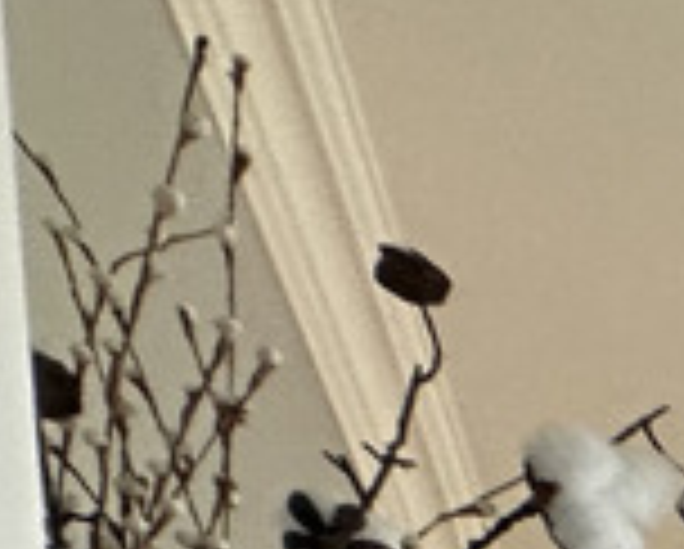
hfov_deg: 10.1
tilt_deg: +0.4
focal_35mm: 92
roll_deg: +4.7
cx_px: 2300
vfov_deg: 11.5
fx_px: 1865
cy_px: 1557
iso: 100
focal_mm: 2.22
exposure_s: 1/100
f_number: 2.2
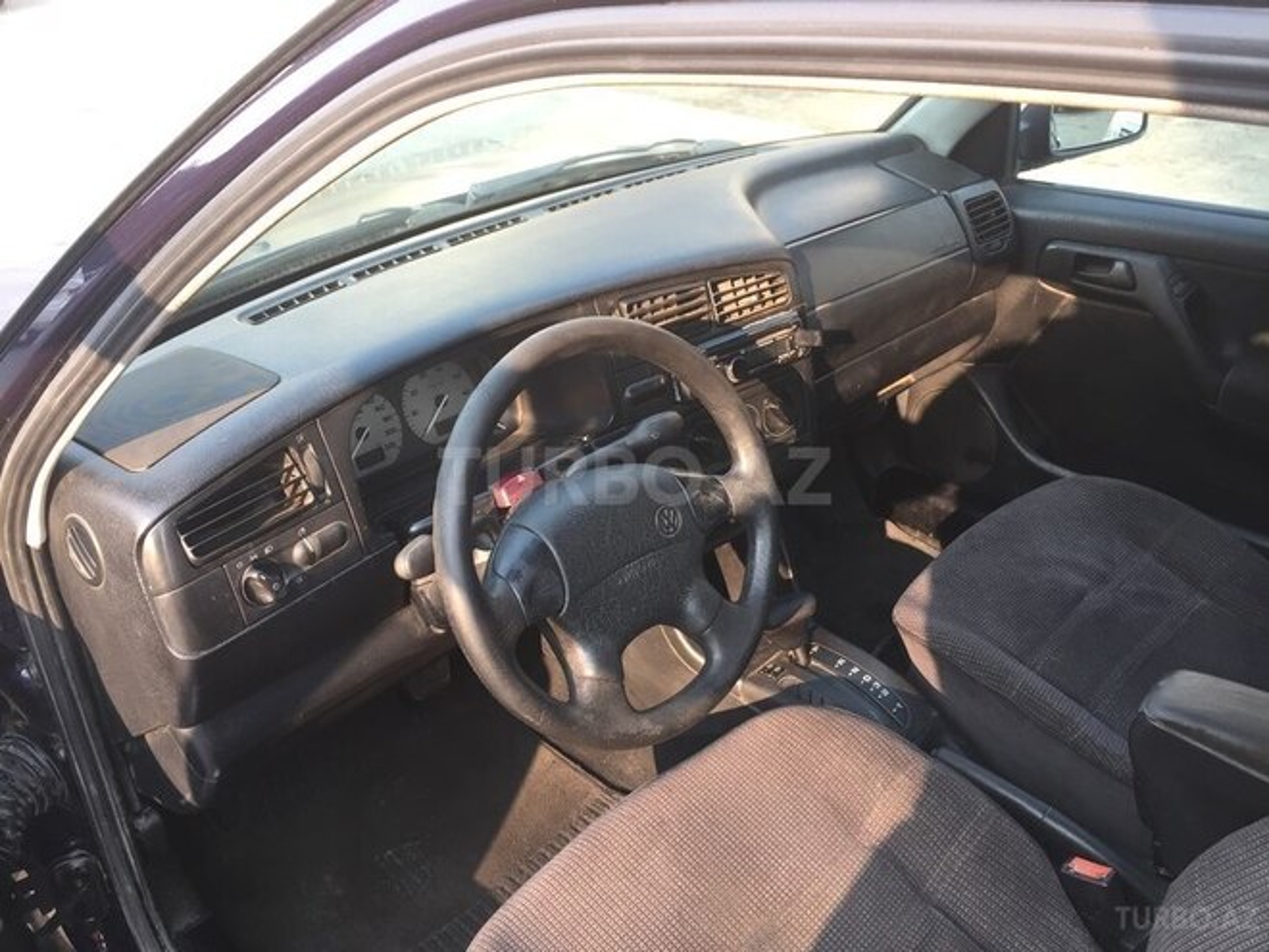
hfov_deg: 61.7
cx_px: 634
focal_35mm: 29
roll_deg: -1.1
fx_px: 1063
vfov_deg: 48.2
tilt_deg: -29.8
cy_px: 476
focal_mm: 4.15
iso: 50
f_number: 2.2
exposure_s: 1/100
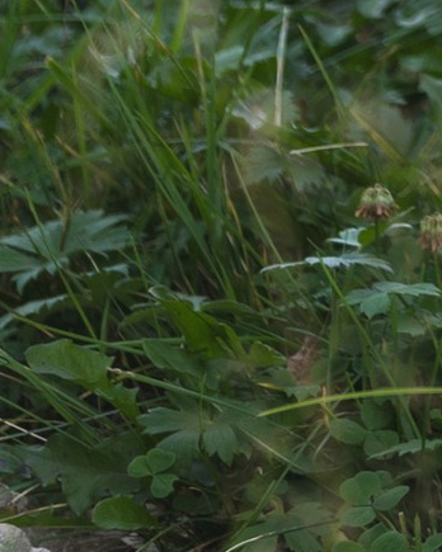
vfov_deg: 4.5
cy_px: -1091
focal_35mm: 415
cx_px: 1599
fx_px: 6786
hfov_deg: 3.6
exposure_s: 1/400
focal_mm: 50
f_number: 3.2
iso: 160
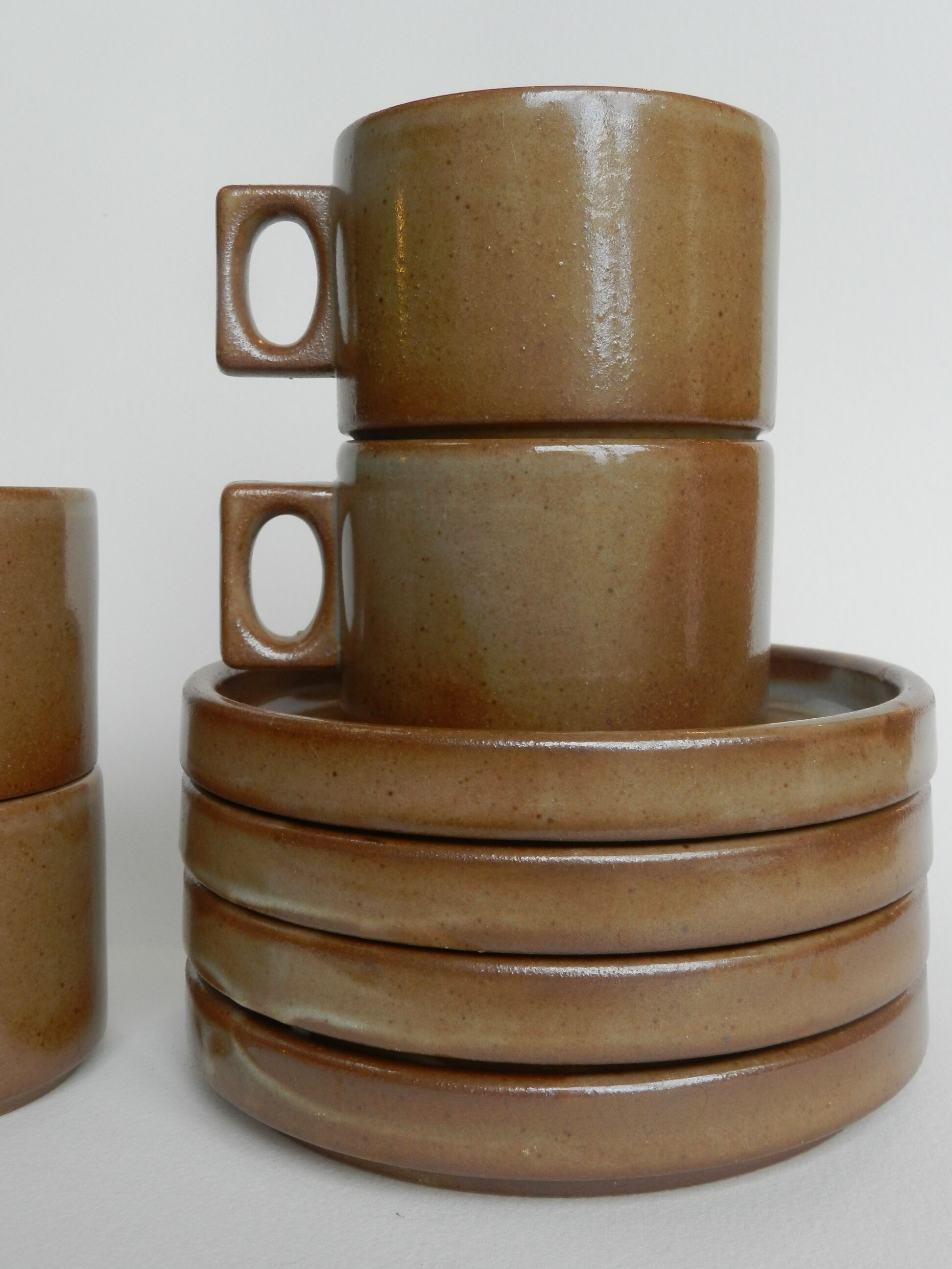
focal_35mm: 38
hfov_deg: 37.7
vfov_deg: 49.0
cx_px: 476
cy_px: 634
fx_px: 1393
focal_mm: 6.7
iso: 220
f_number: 4
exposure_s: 1/30
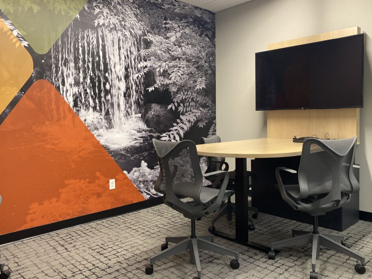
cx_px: 189
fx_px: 312
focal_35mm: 29
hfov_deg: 61.6
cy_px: 131
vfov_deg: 48.2
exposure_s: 1/60
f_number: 1.8
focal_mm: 4.25
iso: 320
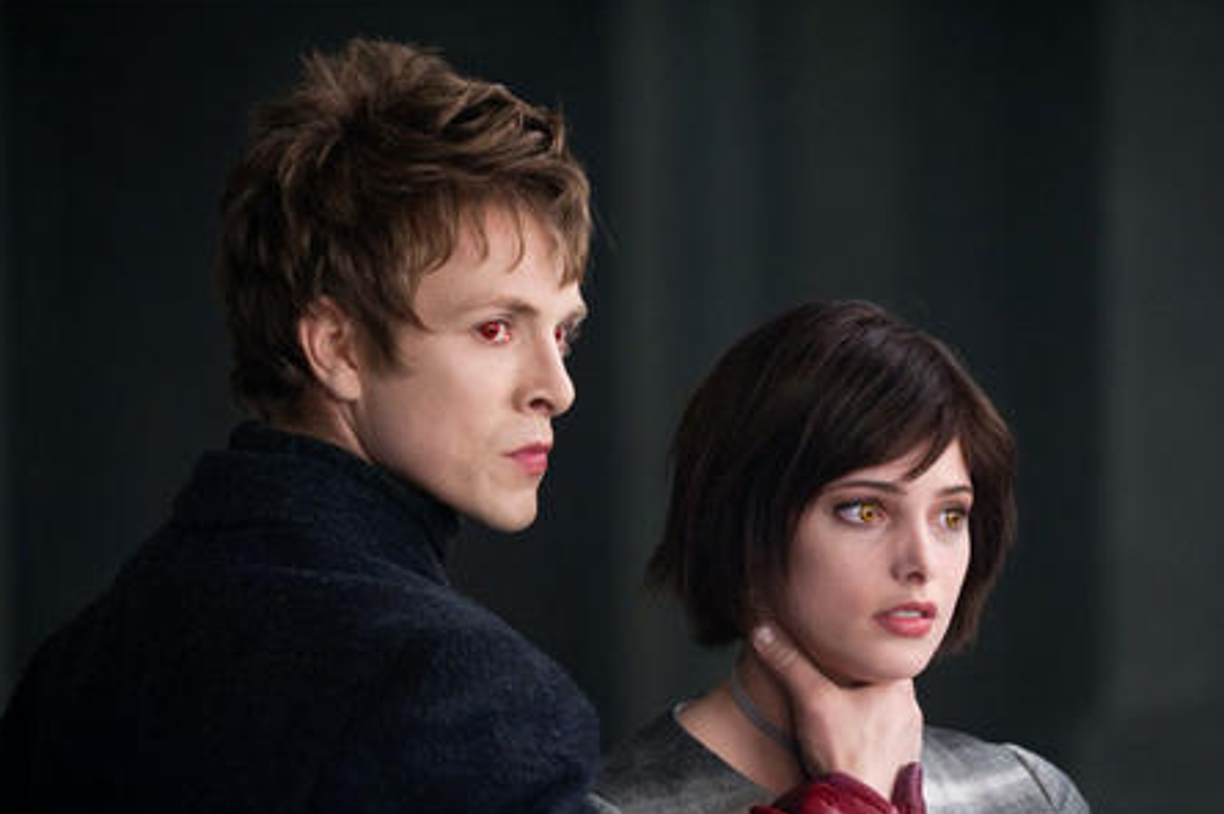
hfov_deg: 11.0
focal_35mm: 187
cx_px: 611
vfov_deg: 7.3
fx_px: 6353
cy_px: 534
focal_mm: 135
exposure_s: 1/125
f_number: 2.8
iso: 800
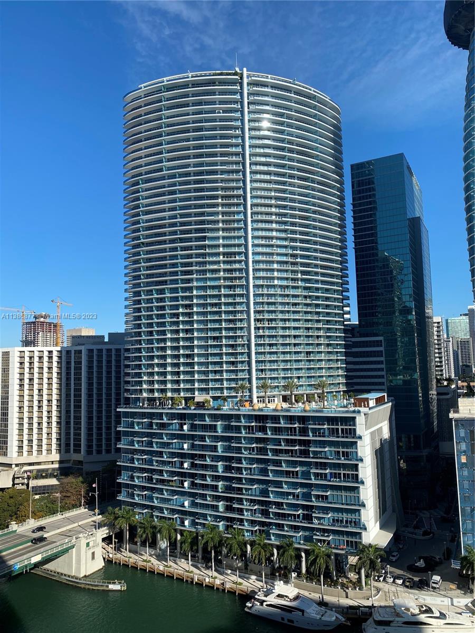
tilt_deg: +5.9
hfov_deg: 53.1
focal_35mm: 26
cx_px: 238
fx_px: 476
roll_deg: +1.4
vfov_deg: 67.3
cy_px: 316
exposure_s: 1/2141
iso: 32
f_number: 1.8
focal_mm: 4.25
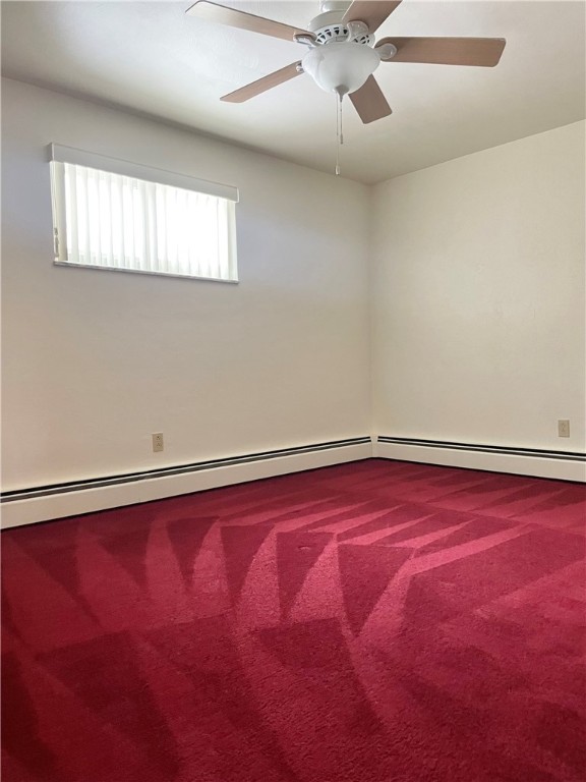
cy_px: 391
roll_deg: +1.9
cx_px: 293
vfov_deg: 67.3
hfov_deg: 53.1
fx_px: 587
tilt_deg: -1.3
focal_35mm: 26
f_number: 1.6
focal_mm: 4.2
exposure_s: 1/60
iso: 500
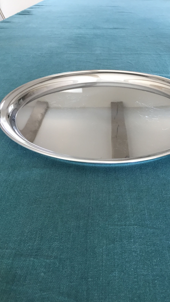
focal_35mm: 32
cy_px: 152
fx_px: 256
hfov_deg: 36.5
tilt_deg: -35.0
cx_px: 104
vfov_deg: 61.0
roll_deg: -0.5
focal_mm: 4.15
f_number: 2.2
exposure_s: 1/33
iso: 64
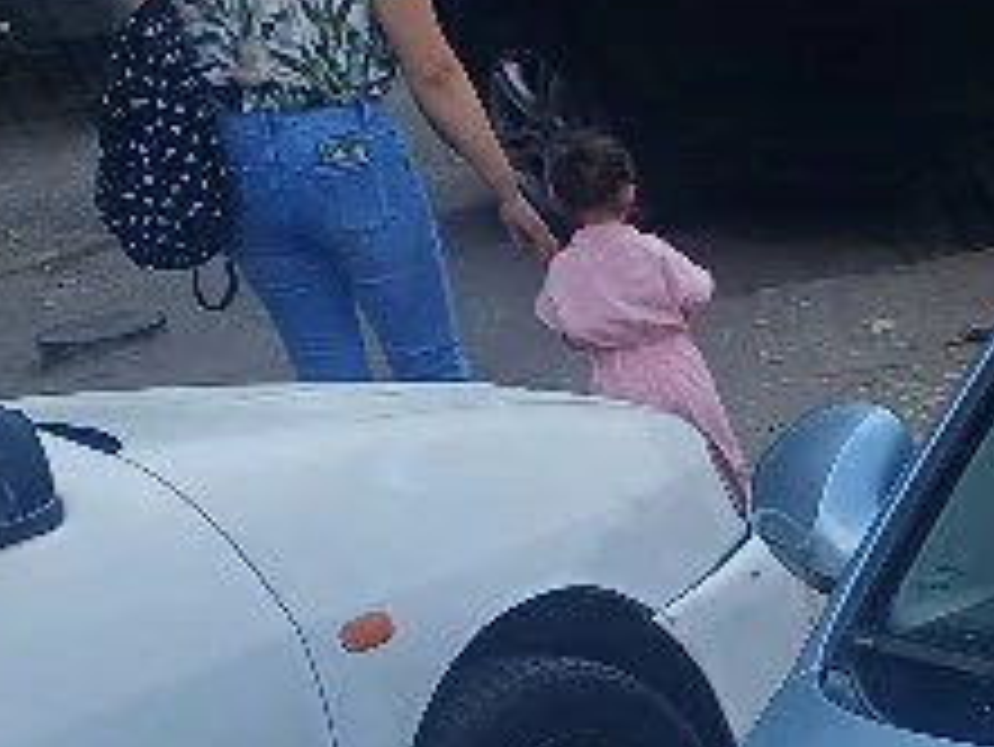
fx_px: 3247
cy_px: 1228
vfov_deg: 12.3
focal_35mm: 113
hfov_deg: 15.8
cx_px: 1561
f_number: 1.8
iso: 50
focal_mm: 4.65
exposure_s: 1/476
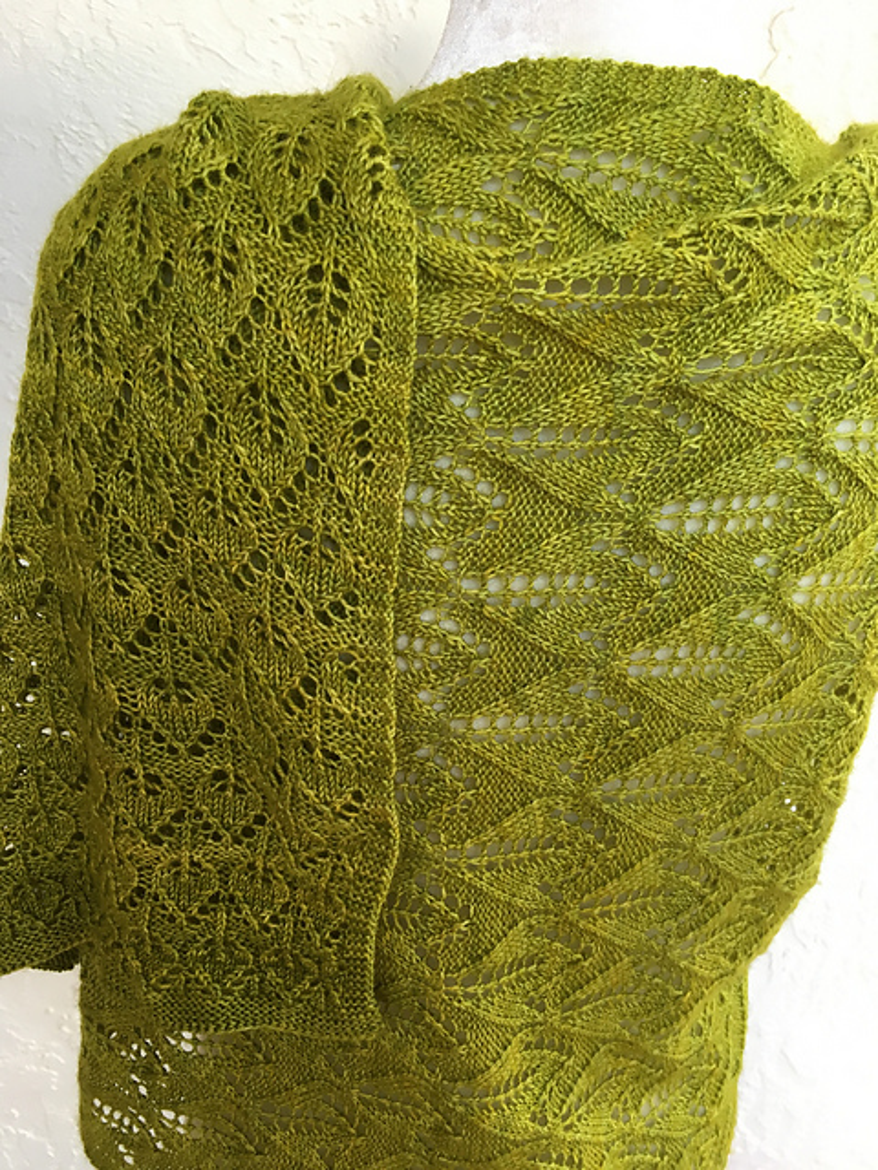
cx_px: 439
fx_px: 981
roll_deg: -0.4
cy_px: 585
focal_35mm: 29
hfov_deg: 48.2
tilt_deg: -25.6
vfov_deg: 61.7
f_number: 2.2
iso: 64
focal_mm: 4.15
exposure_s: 1/30
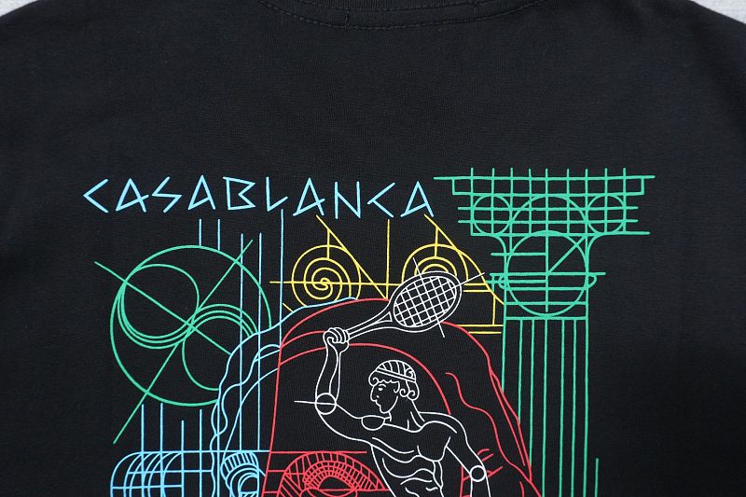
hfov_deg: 73.8
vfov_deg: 53.1
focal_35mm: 24
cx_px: 373
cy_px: 248
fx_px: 497
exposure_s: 1/100
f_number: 10
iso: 1600
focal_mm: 16
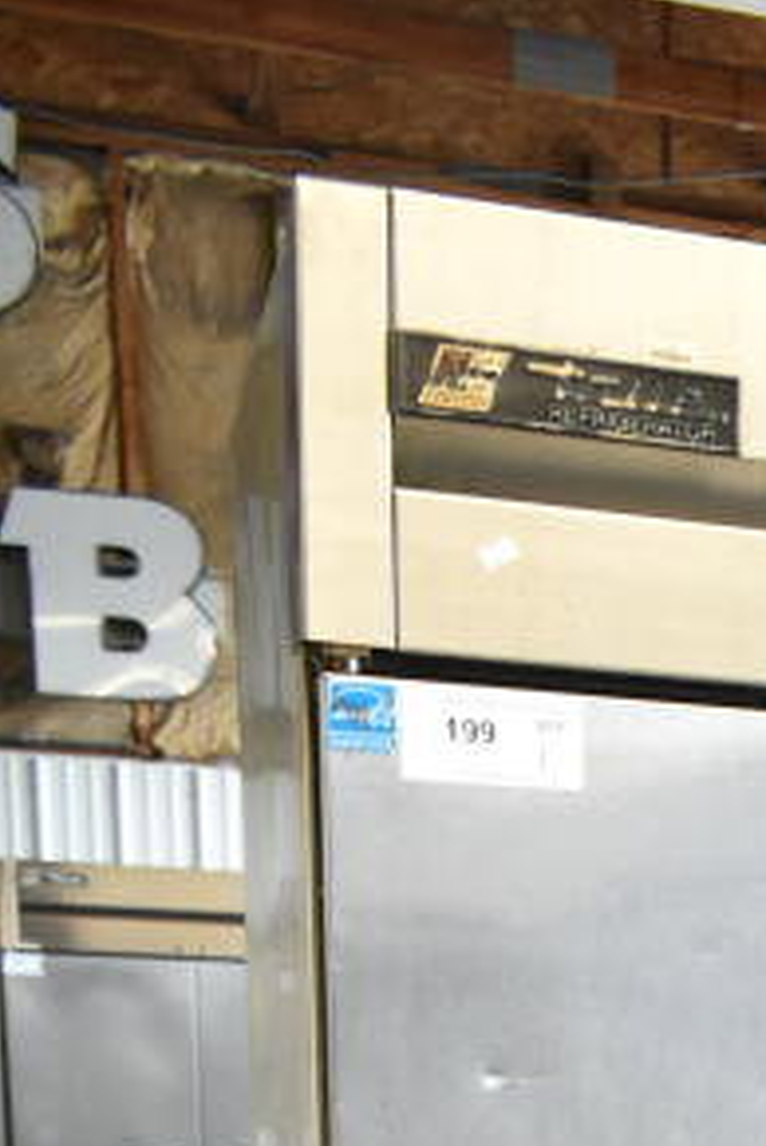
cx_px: 1200
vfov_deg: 20.4
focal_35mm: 85
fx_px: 2706
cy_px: 1739
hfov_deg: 14.8
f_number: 4
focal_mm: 18
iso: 1600
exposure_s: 1/60
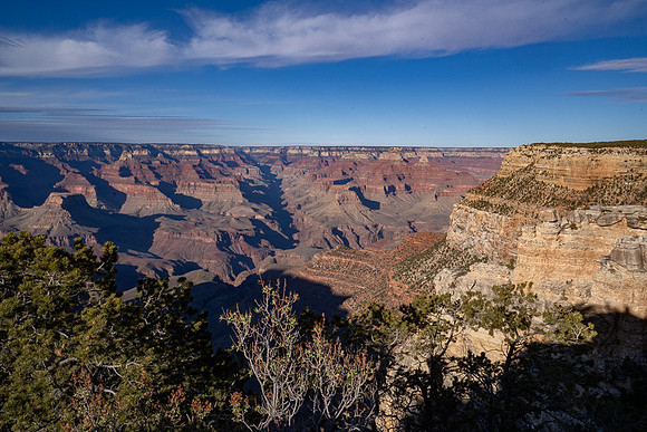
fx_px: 512
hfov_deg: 64.6
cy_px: 216
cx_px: 324
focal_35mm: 28
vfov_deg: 45.7
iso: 800
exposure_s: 1/320
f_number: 22
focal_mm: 28
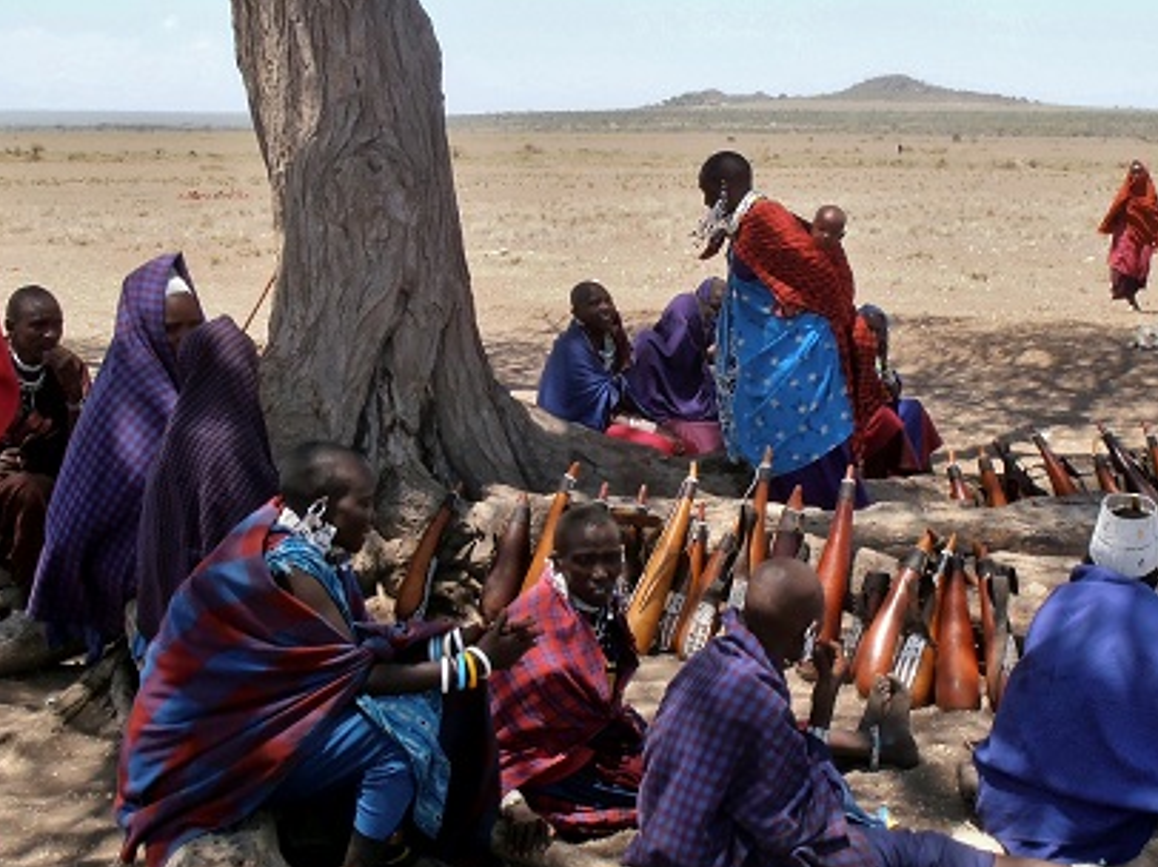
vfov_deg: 25.2
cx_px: 693
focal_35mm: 58
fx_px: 1939
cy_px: 392
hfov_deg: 33.2
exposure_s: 1/60
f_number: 10.1
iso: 80
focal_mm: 7.15
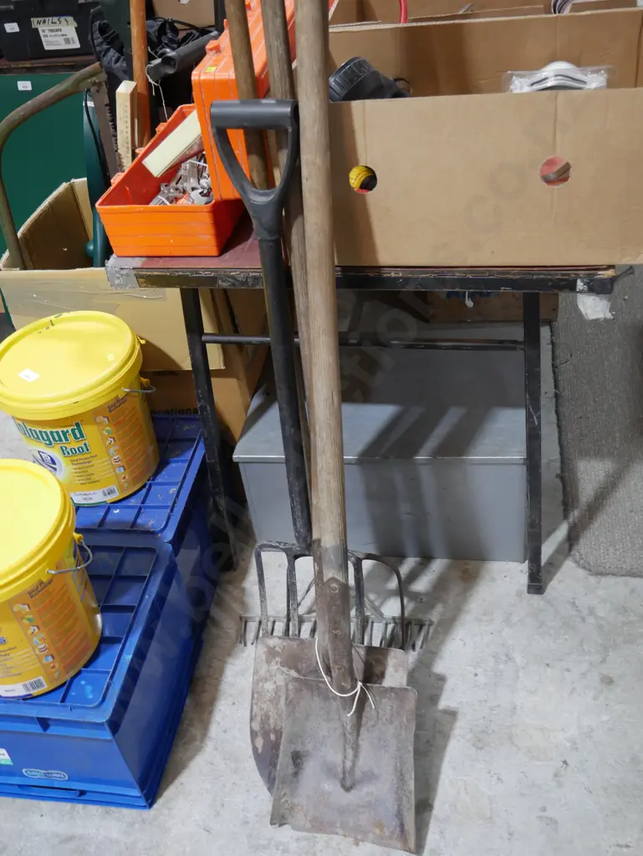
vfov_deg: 51.3
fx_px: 891
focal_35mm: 36
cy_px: 428
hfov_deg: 39.7
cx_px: 322
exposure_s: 1/60
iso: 640
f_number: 4
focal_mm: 18
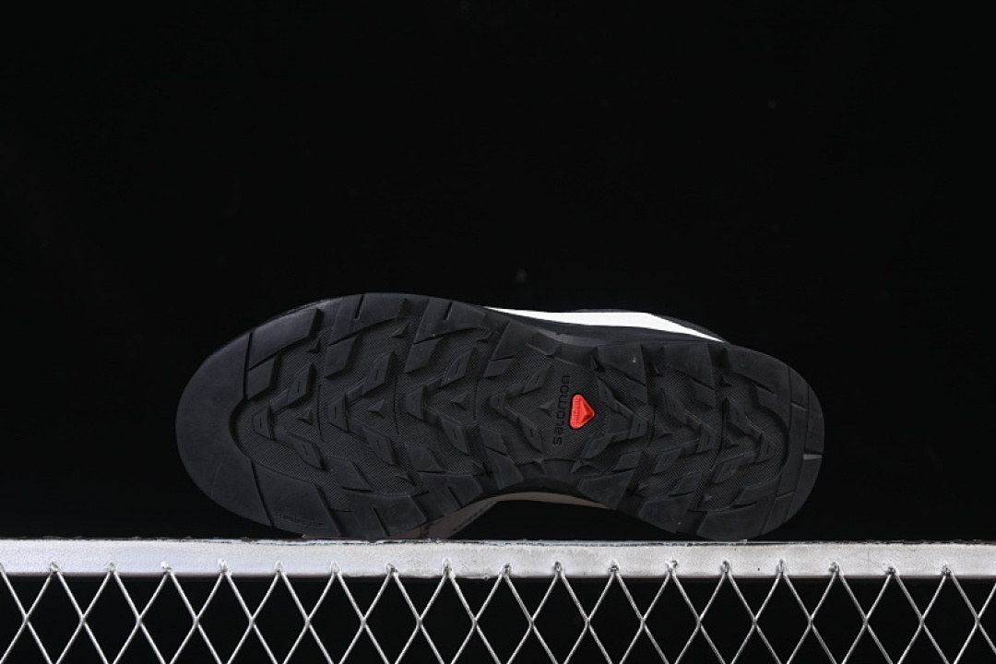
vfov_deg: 18.2
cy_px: 332
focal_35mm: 75
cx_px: 498
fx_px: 2075
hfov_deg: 27.0
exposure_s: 1/60
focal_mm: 50
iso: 160
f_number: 6.3
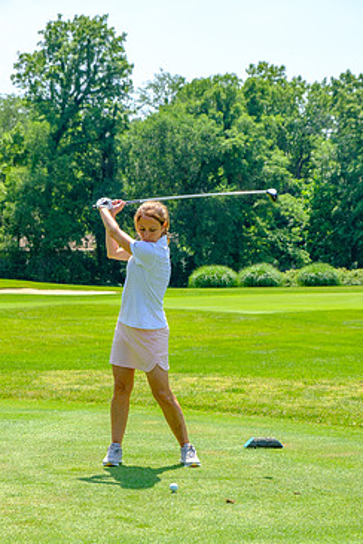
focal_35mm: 102
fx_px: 1543
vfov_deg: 20.0
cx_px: 189
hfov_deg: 13.4
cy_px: 323
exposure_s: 1/250
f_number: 6.4
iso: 200
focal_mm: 55
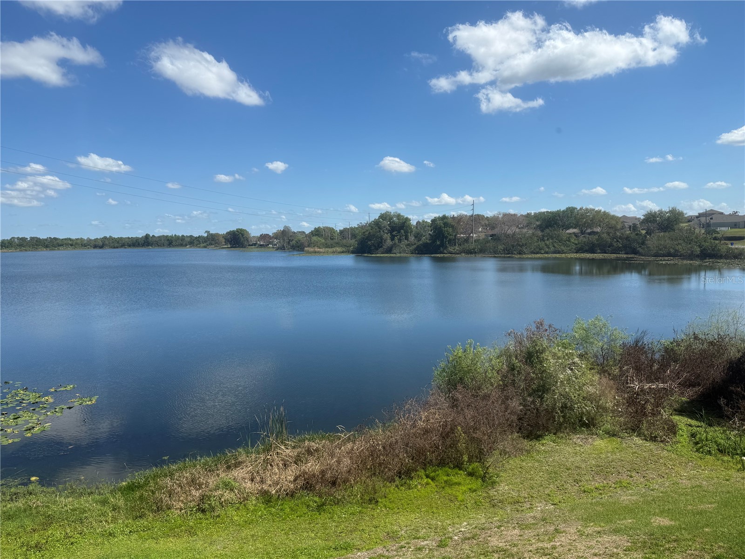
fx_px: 517
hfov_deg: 71.6
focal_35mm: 24
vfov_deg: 56.8
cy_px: 280
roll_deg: +1.5
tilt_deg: -4.1
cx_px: 372
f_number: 1.78
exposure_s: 1/4975
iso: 80
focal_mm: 6.76
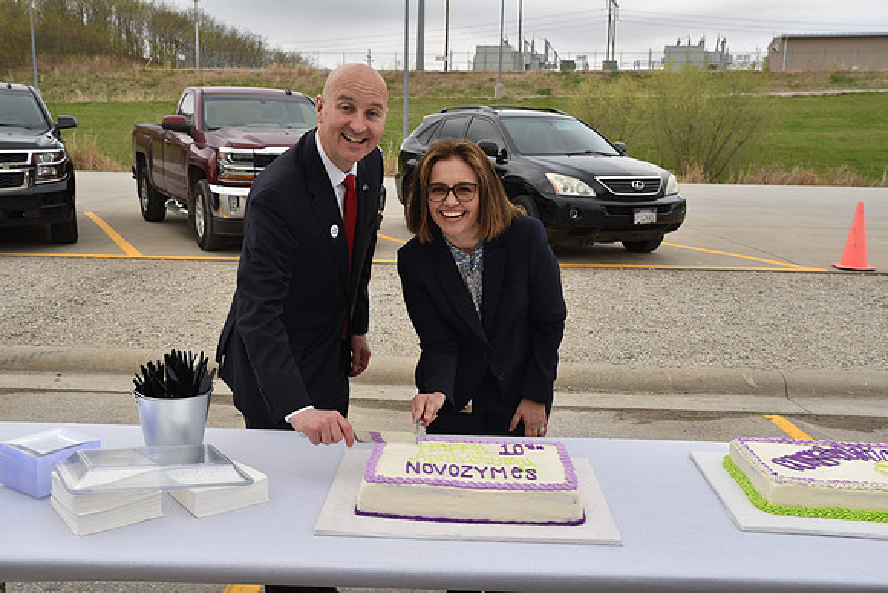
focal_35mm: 35
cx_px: 444
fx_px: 863
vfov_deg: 37.9
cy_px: 296
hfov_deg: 54.4
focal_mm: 35
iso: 100
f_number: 9
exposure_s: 1/200
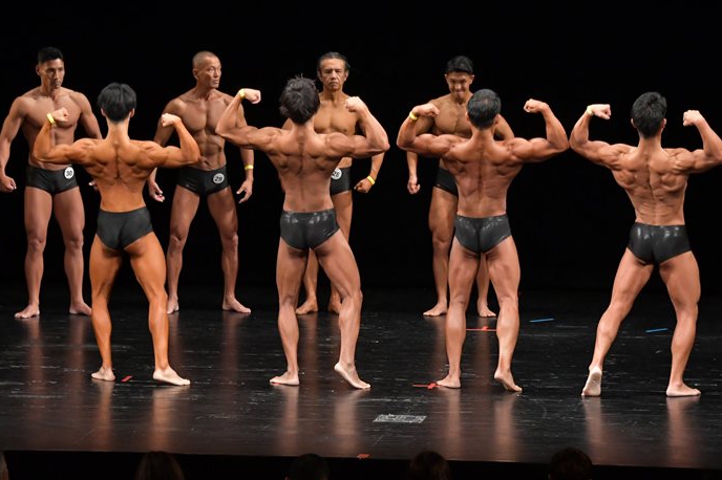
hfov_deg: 10.5
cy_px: 255
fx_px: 3929
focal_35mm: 196
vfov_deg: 7.0
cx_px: 369
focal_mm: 116
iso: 3200
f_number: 5.6
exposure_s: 1/400
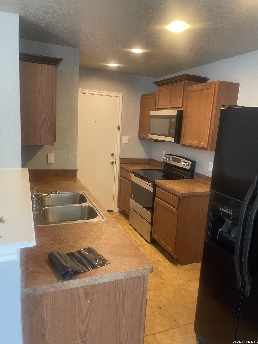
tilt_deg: -12.4
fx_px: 248
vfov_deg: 69.4
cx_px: 129
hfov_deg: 54.9
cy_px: 172
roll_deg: -3.4
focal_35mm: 25
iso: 200
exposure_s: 1/60
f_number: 1.6
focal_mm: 5.1
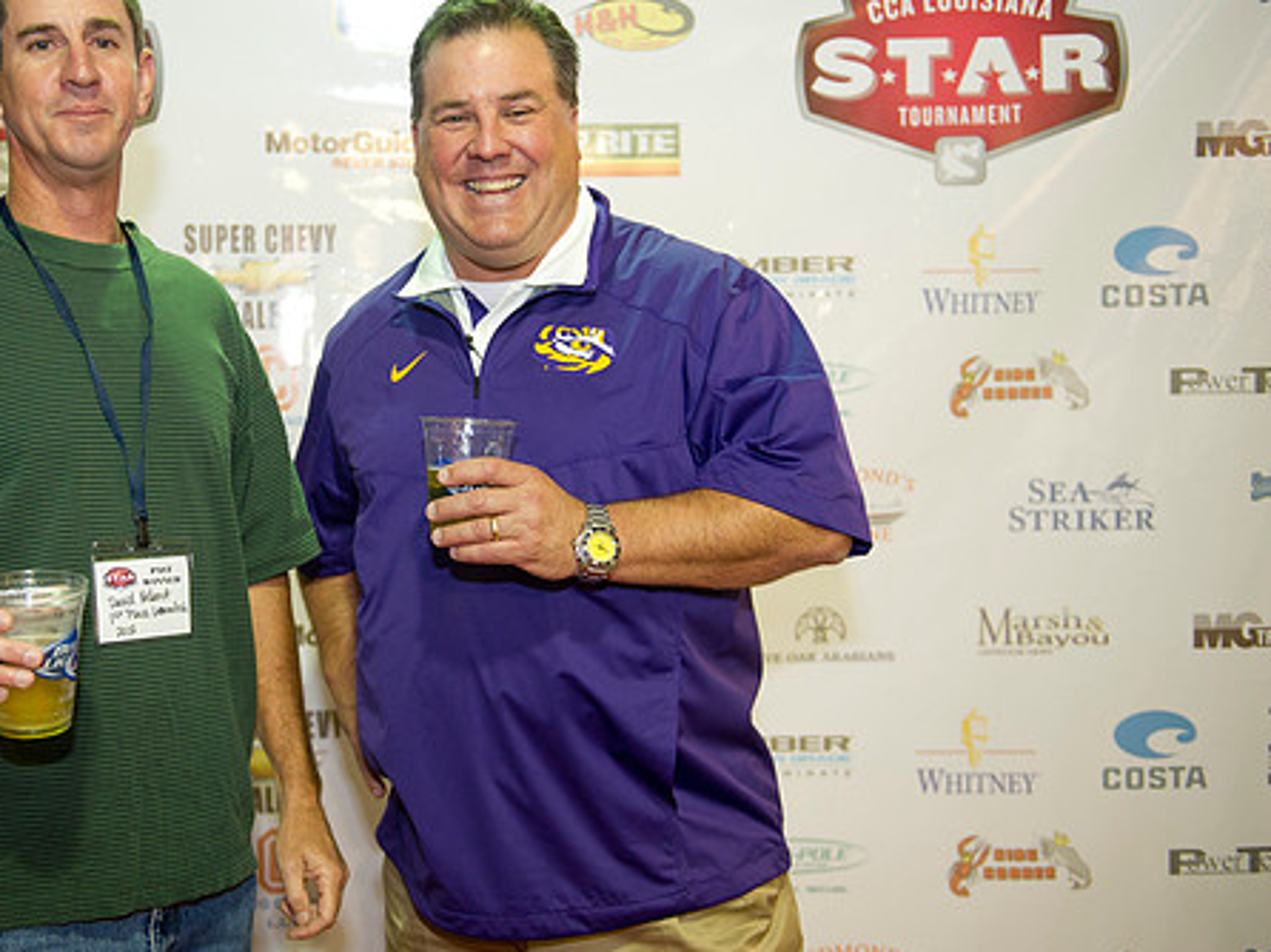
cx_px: 465
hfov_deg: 41.7
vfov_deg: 32.1
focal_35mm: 45
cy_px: 436
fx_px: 1651
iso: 1250
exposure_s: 1/60
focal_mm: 36
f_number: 2.8
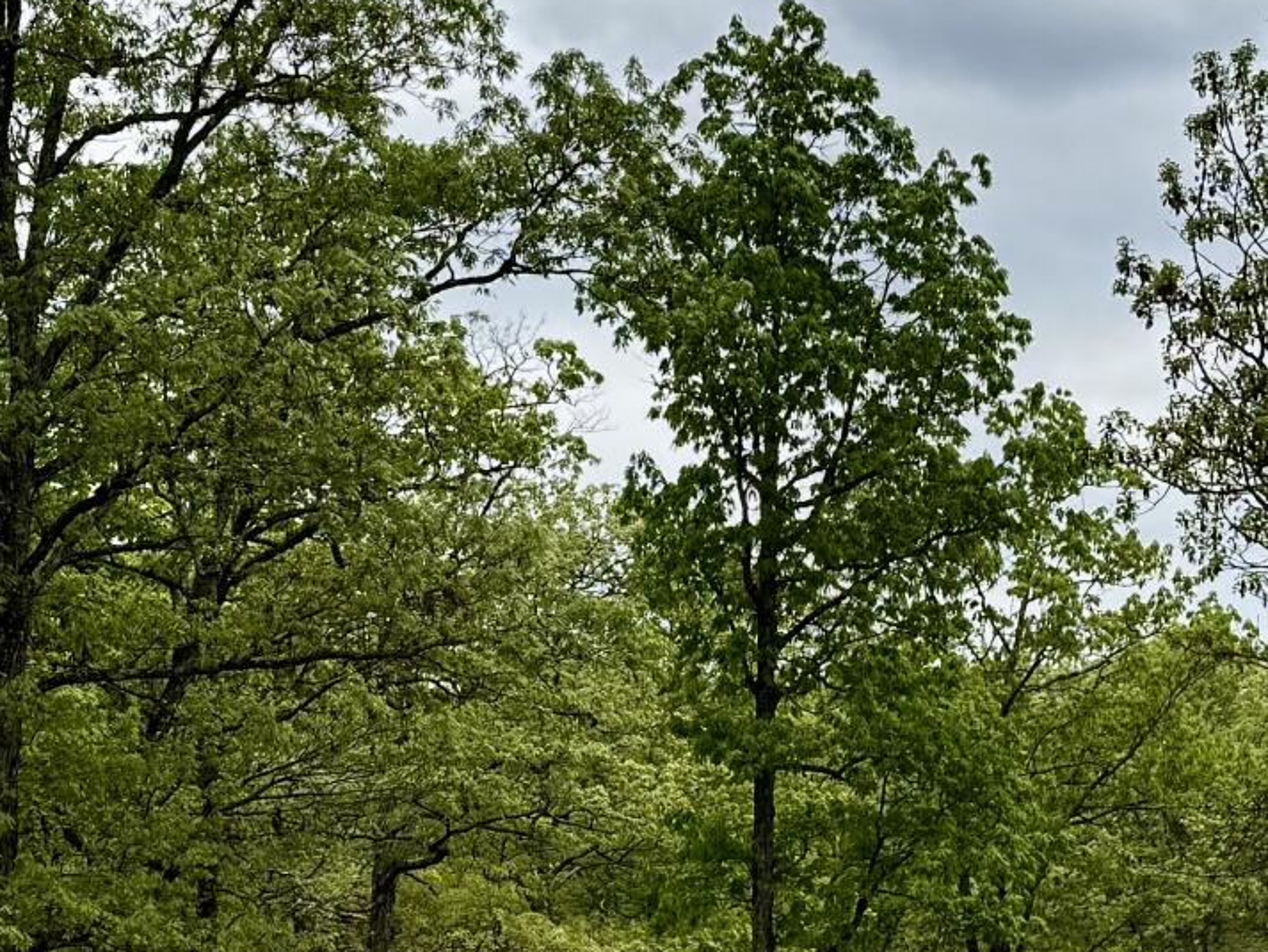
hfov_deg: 19.4
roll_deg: +2.1
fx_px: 3700
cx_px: 608
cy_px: 726
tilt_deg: +3.4
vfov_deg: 14.6
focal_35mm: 101
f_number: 1.78
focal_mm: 6.76
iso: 80
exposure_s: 1/5814
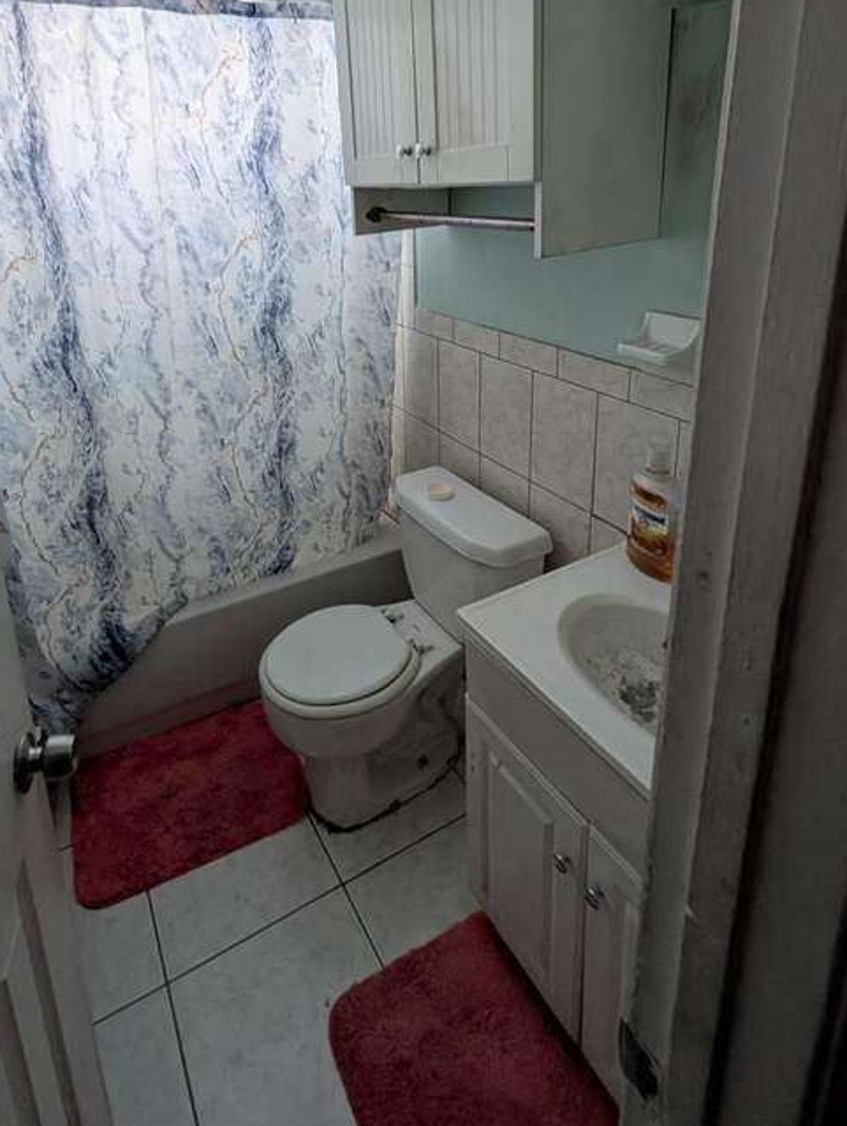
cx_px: 333
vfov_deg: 83.8
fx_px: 586
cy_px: 350
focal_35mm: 18
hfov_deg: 70.8
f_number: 1.7
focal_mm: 2.02
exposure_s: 1/23.8
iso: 340
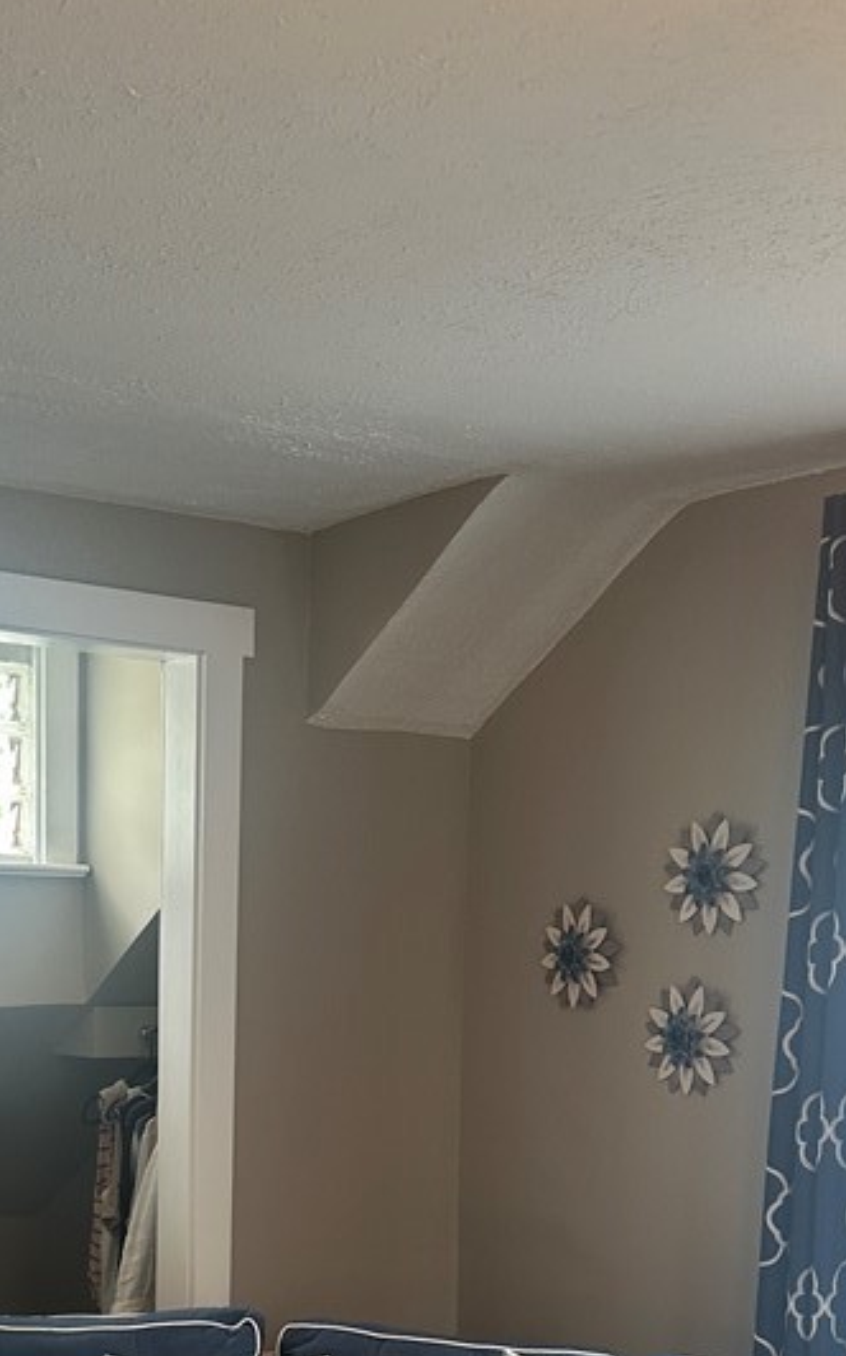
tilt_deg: -5.7
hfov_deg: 25.9
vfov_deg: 38.5
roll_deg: -1.5
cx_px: 199
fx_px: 1810
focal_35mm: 49
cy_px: 1198
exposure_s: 1/60
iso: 160
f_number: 1.78
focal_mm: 6.86
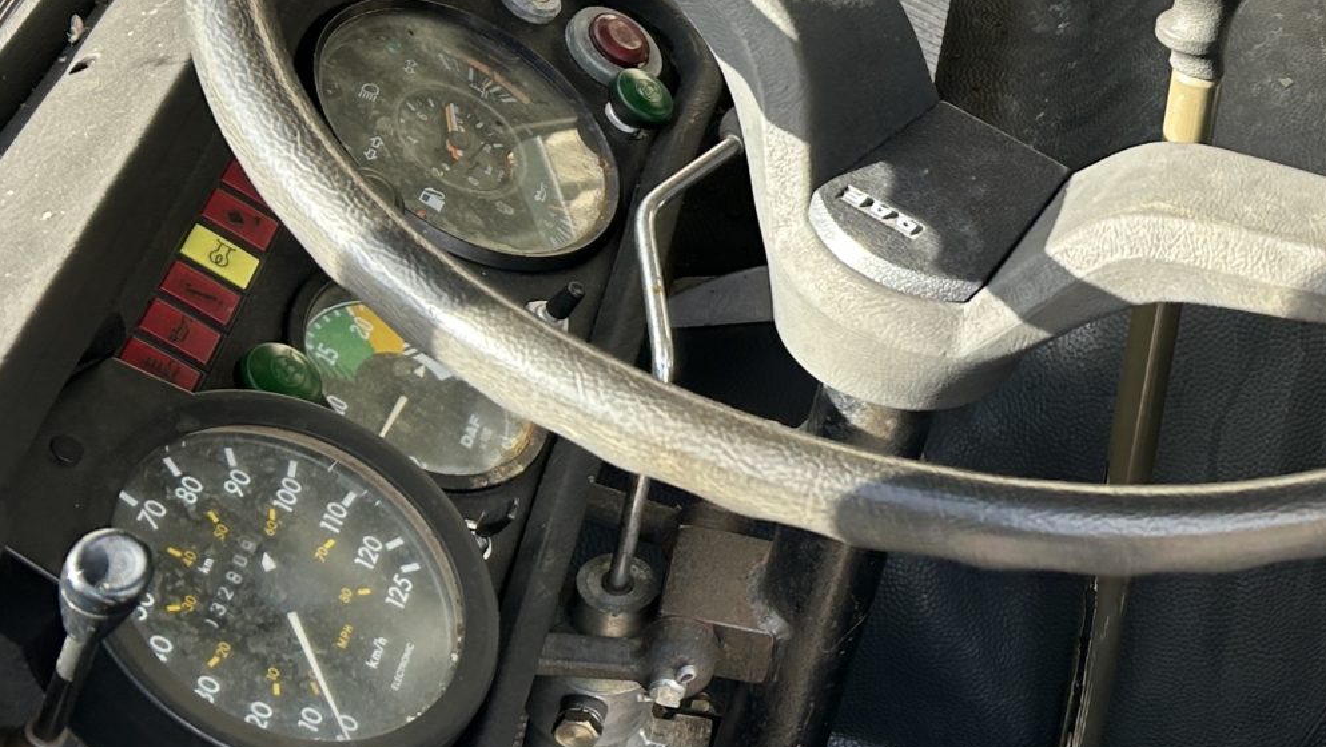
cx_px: 1430
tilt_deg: -34.1
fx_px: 2567
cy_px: 146
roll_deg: -5.0
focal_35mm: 73
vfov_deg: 16.4
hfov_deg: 26.8
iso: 40
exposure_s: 1/277
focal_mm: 5.7
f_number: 1.5
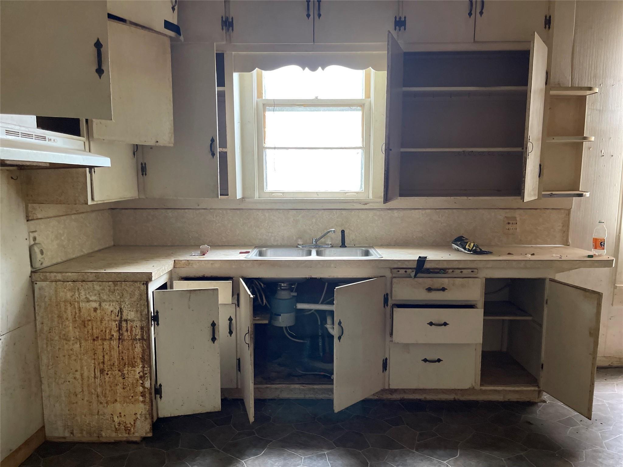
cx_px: 312
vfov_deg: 53.1
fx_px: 468
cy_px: 234
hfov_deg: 67.3
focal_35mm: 26
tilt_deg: -5.6
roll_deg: +0.9
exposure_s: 1/60
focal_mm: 5.1
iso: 400
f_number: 1.6
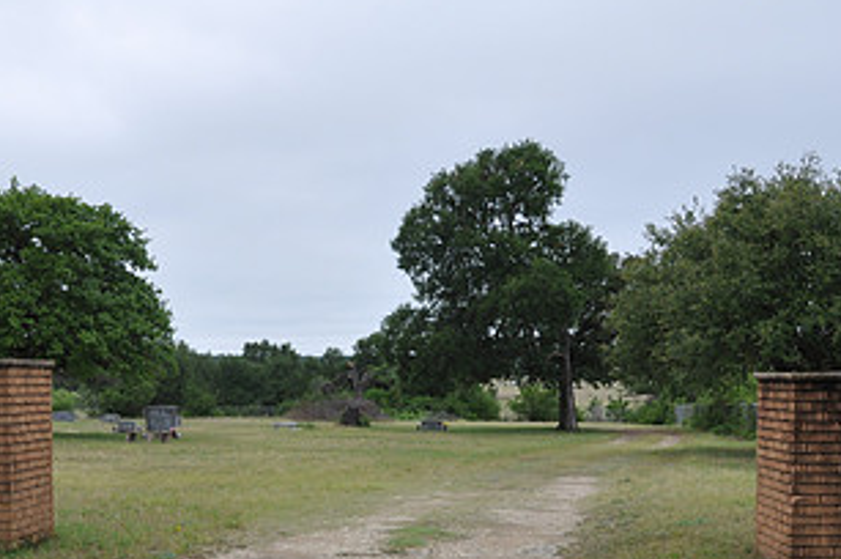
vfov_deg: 25.7
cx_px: 241
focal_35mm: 51
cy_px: 489
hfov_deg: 38.2
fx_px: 1190
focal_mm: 18
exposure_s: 1/100
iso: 200
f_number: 10
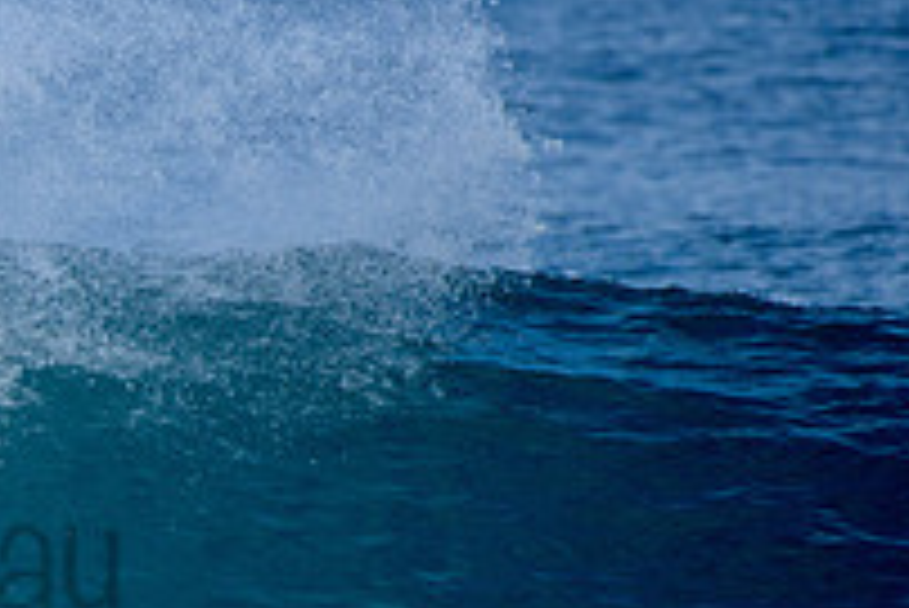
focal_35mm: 1435
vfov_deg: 1.0
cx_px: -356
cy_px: 507
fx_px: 36259
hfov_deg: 1.4
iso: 200
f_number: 5.6
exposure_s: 1/2000
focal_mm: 500
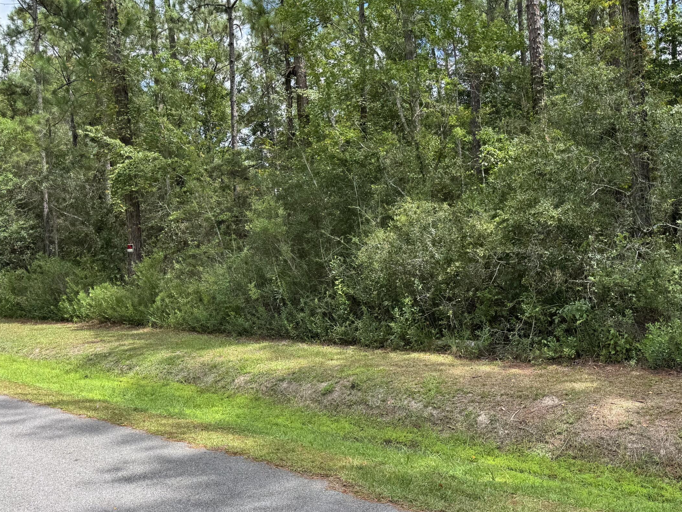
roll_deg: +0.6
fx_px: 670
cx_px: 459
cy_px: 245
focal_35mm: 34
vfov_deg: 41.8
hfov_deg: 52.8
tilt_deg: -5.1
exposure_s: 1/842
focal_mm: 6.76
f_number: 1.78
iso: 80
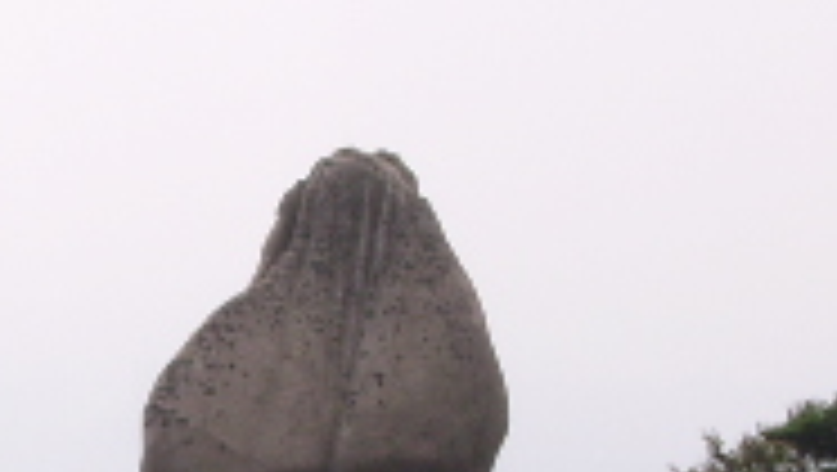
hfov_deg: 6.2
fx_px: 7730
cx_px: 158
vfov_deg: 3.5
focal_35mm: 348
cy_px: 463
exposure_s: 1/210
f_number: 9.5
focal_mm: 15.53
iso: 50
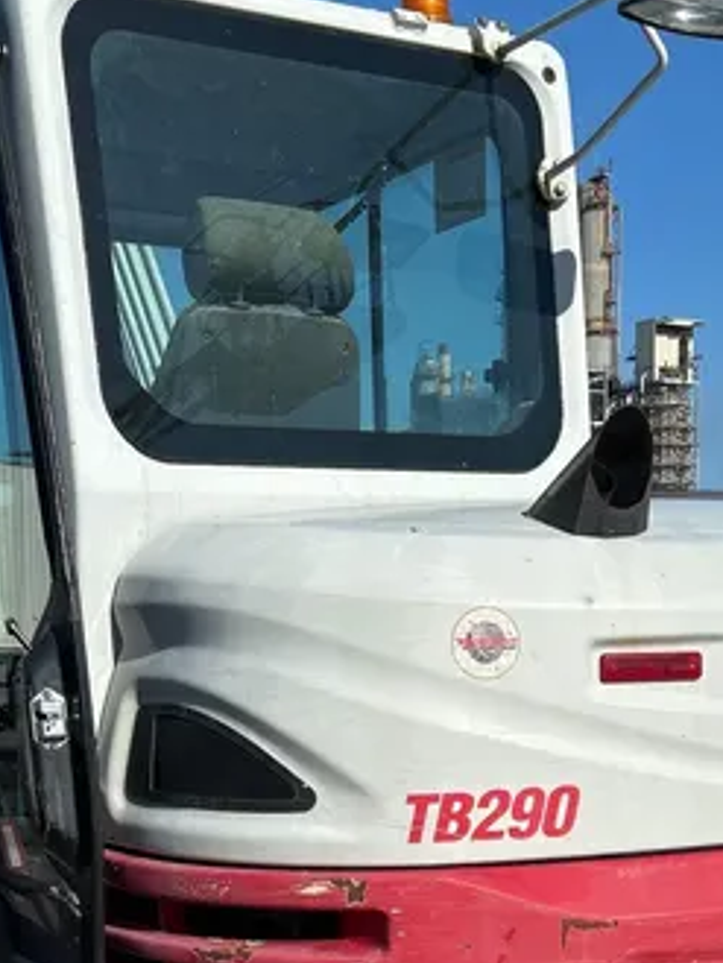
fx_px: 1614
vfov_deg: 30.4
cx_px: 392
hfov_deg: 25.2
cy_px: 1003
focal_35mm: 58
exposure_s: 1/5882
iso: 50
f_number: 1.5
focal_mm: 5.7
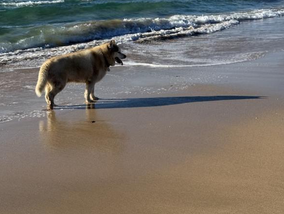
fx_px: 419
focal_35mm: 51
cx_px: 134
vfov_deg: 28.6
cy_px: 102
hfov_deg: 37.4
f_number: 1.78
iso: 64
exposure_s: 1/4975
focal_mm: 6.76
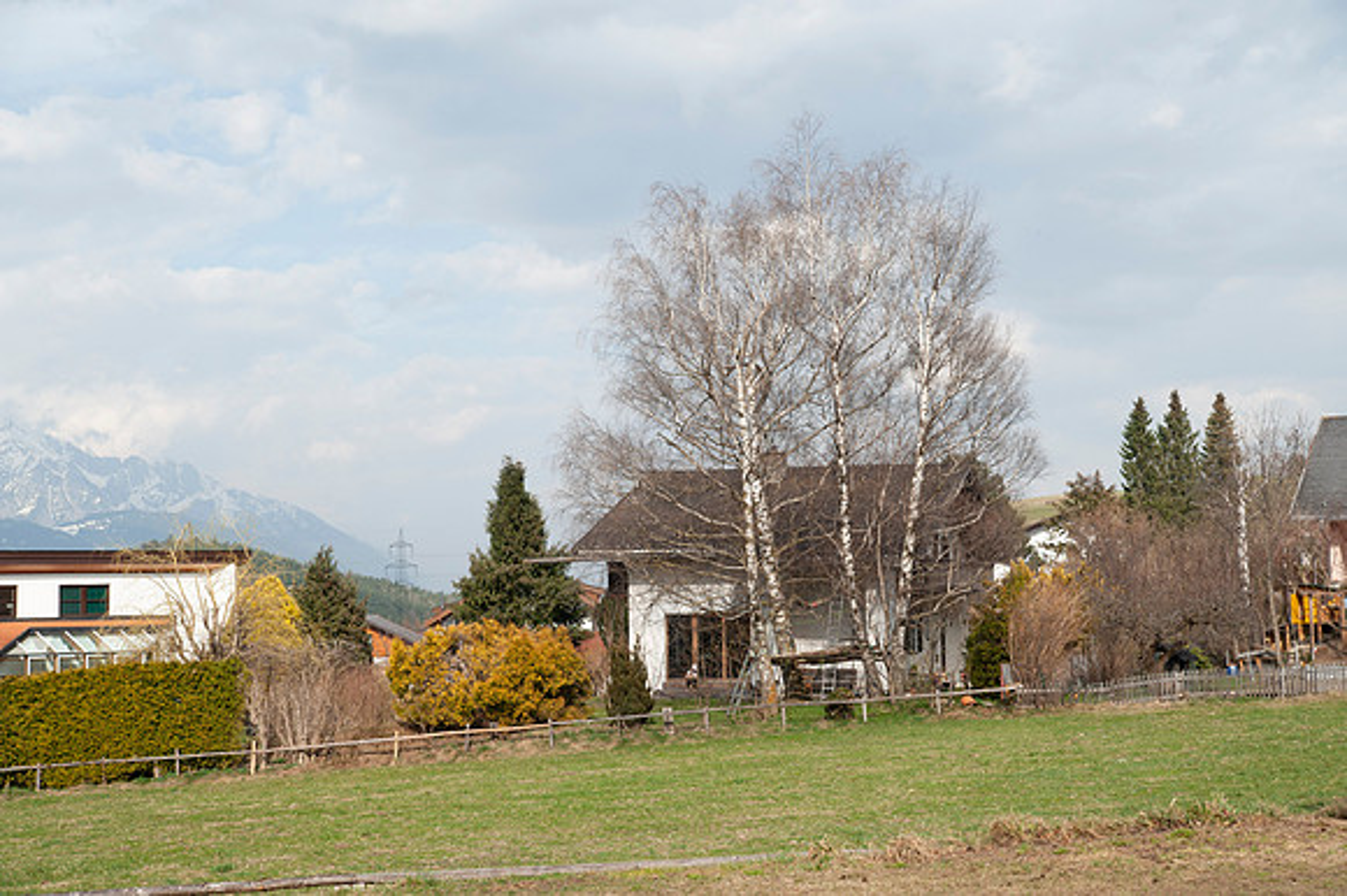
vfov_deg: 21.9
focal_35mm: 62
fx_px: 2318
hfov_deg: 32.4
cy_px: 448
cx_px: 674
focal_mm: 62
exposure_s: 1/500
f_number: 8
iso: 200
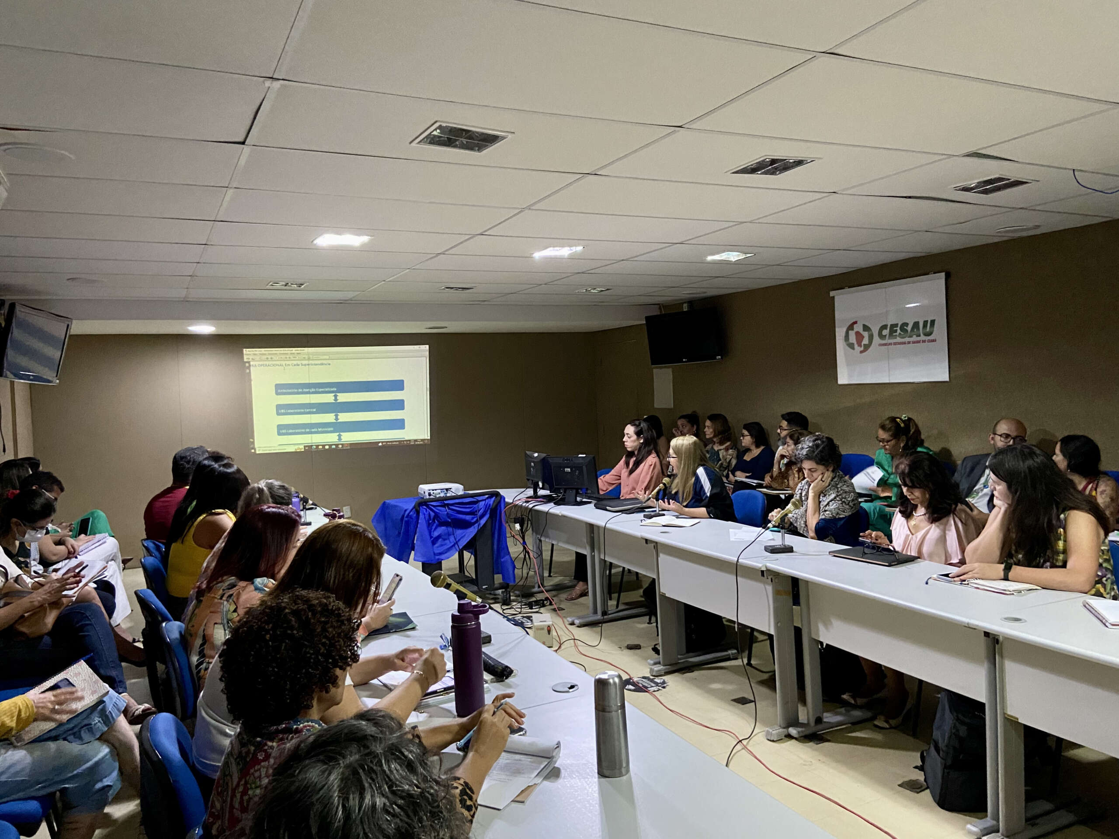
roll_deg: +1.9
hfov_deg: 67.3
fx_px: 840
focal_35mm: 26
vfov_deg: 53.1
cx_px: 560
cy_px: 420
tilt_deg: -2.0
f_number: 1.8
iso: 500
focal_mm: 4.25
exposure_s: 1/40
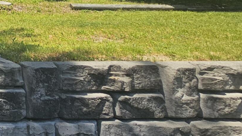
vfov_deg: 20.0
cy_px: -66
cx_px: -159
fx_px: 334
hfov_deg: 24.7
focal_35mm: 52
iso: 50
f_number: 2.2
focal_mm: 2.2
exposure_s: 1/1780
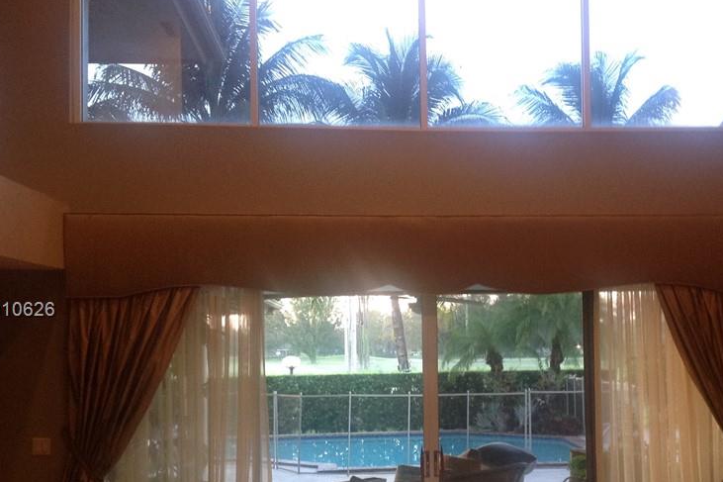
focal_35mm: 51
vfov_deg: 26.4
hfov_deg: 38.6
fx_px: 1024
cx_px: 460
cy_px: 311
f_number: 2.4
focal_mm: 4.28
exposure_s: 1/15
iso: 160
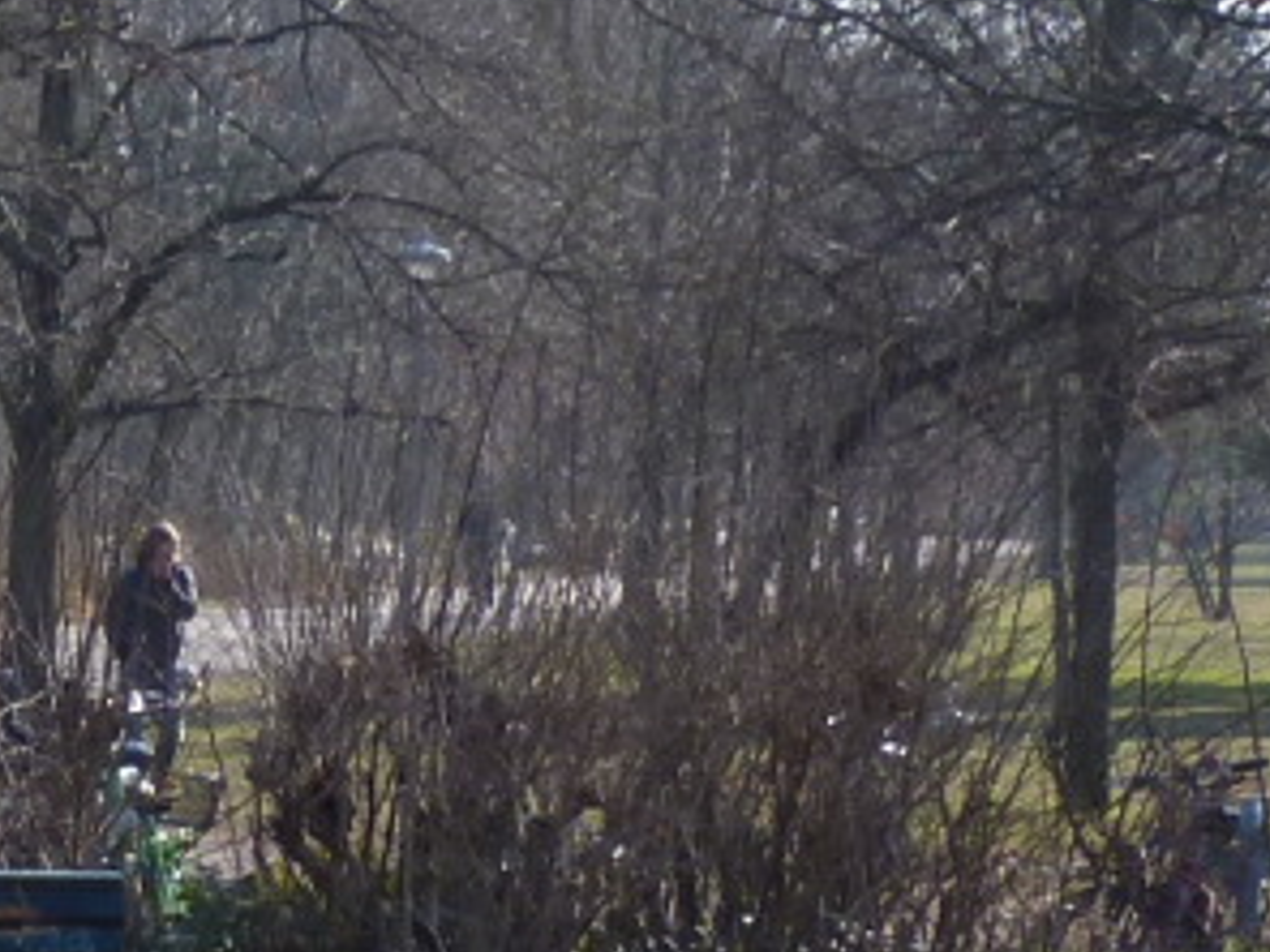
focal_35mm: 238
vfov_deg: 6.1
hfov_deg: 8.0
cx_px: -1120
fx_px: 8732
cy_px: 1589
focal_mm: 8.5
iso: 80
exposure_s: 1/200
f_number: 4.5
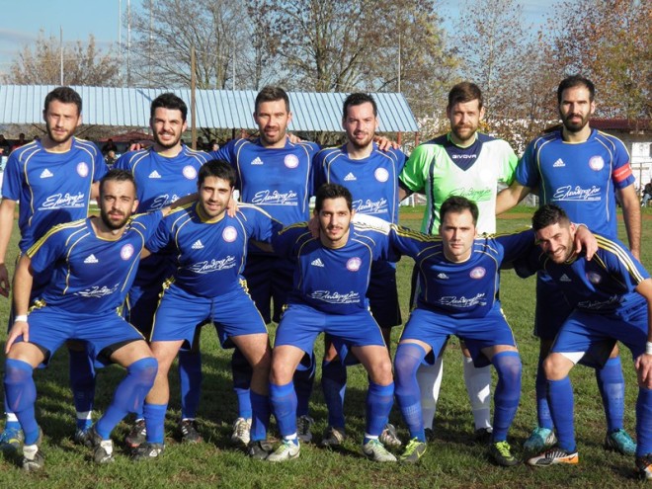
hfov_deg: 26.7
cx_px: 326
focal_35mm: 73
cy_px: 244
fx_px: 1375
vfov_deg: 20.2
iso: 50
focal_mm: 13.2
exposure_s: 1/320
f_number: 5.5
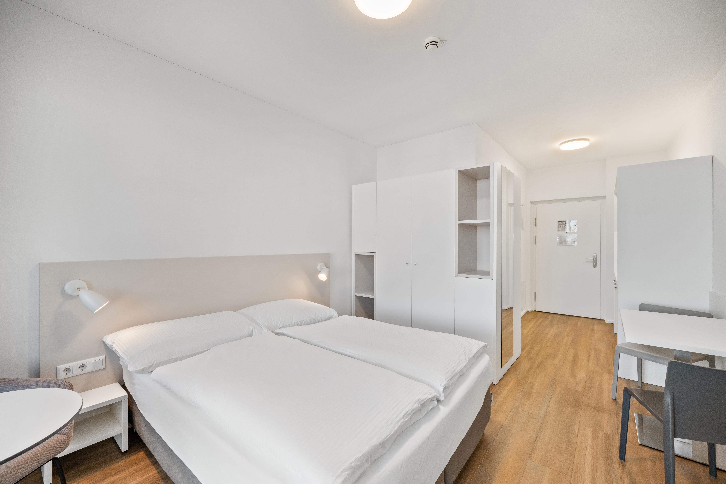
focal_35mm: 14
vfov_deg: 81.2
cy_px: 242
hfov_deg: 104.3
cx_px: 363
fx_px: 282
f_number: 8
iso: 500
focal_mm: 14
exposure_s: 1/20
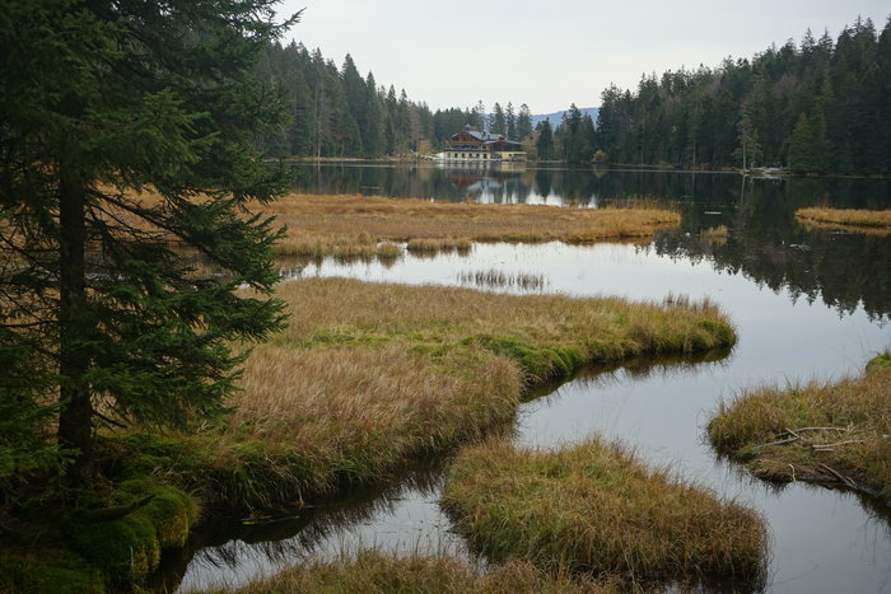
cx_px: 446
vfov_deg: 29.3
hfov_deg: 42.7
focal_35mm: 46
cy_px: 297
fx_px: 1139
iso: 100
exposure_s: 1/100
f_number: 7.1
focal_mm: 46
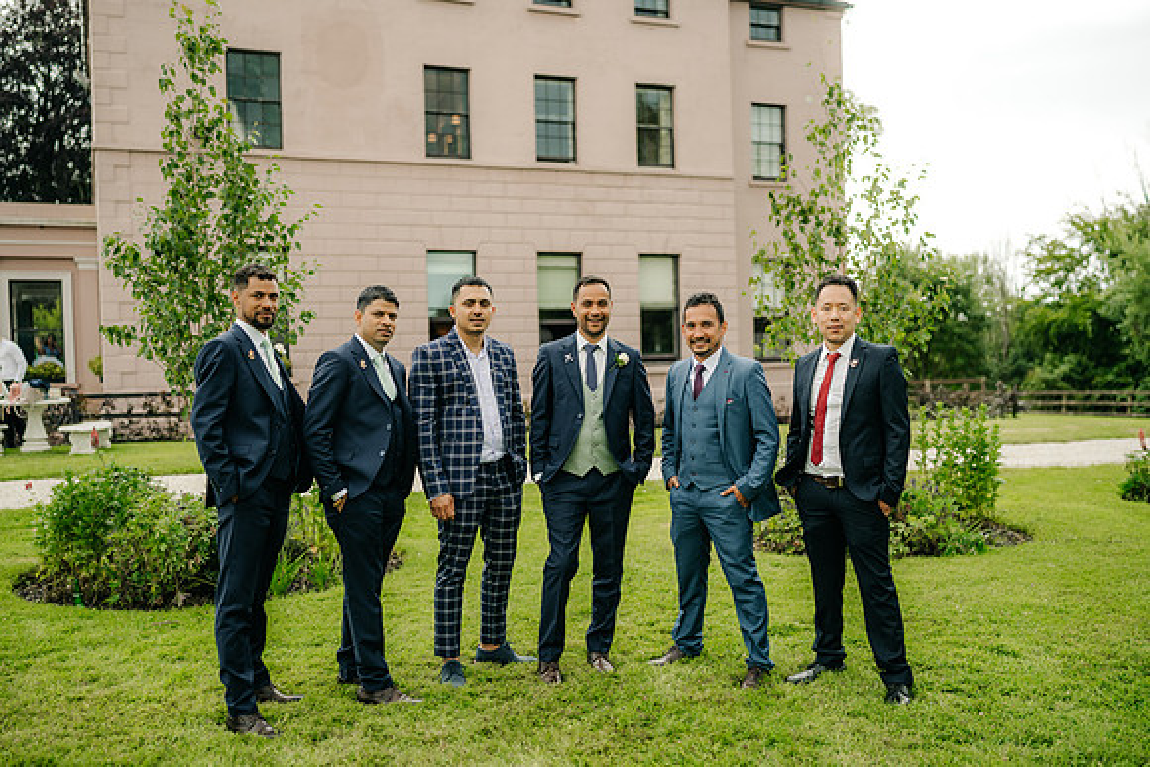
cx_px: 575
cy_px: 384
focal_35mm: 35
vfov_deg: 37.9
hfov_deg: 54.4
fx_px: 1118
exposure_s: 1/500
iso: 100
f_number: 1.6
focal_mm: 35
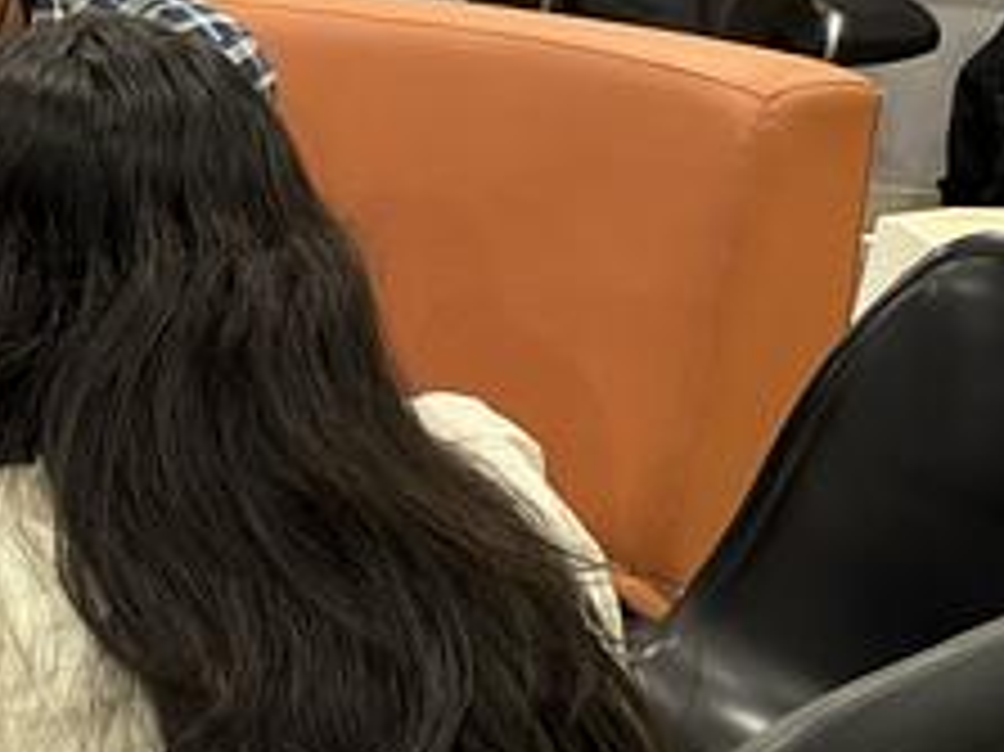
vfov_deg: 11.8
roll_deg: +1.7
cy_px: 353
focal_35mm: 125
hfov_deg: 13.6
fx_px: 3624
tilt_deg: -15.4
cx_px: -963
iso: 320
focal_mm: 6.93
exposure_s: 1/50
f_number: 1.48
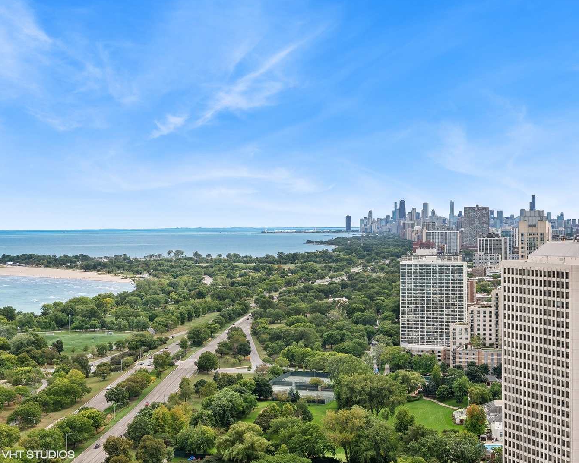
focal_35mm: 51
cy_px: 231
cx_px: 335
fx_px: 874
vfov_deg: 29.7
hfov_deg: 36.6
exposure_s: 1/350
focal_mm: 30
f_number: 9.5
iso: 200
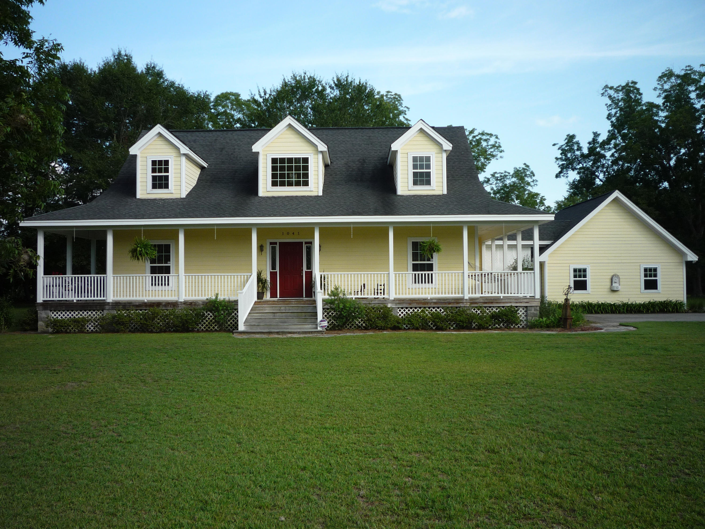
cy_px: 264
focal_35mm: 32
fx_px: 652
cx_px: 352
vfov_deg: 44.2
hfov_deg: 56.8
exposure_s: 1/320
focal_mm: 5.2
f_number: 4
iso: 100
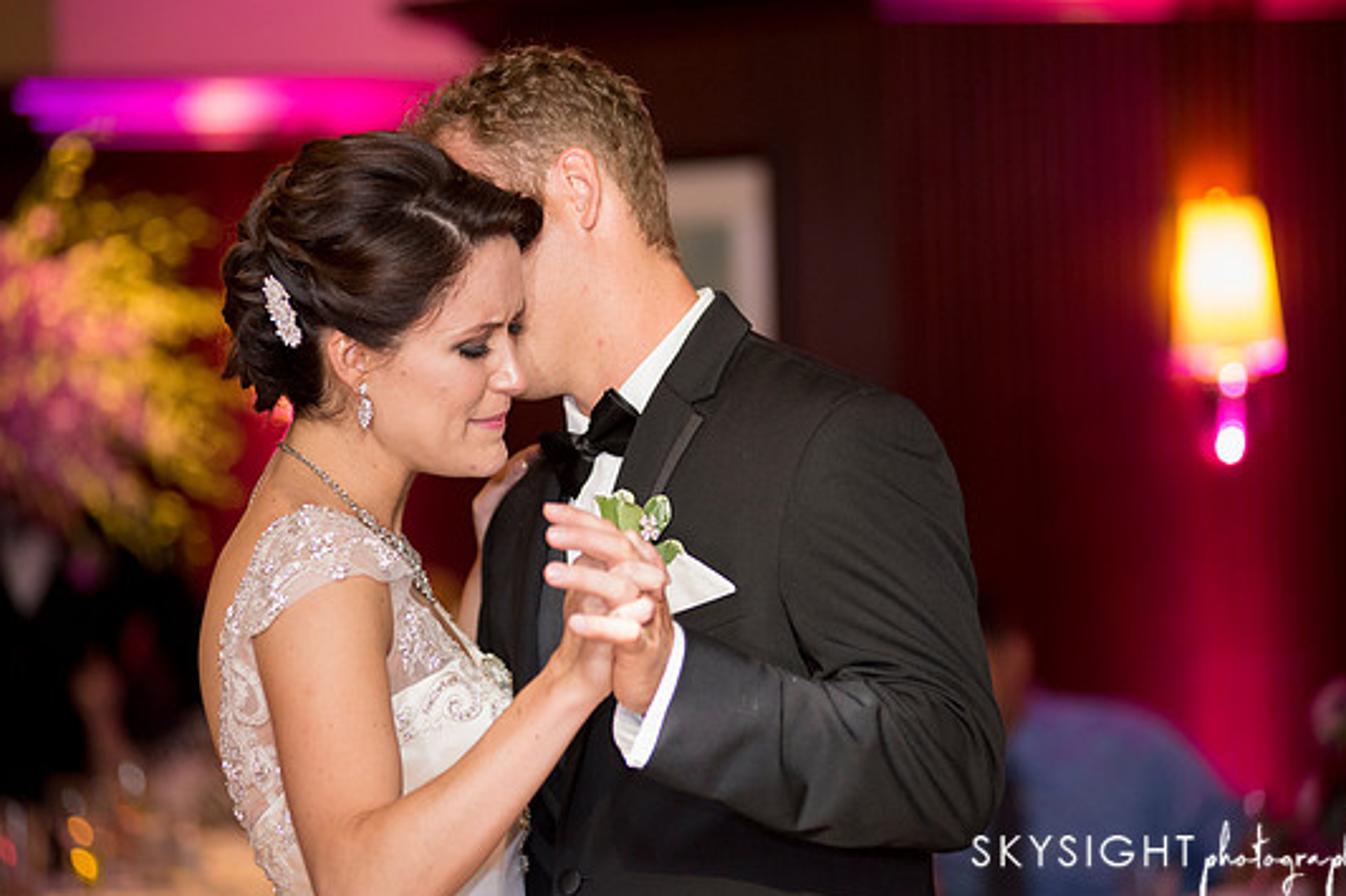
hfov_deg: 14.0
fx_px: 5494
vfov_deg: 9.3
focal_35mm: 147
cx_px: 682
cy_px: 425
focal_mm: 135
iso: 2000
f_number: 2.8
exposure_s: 1/160
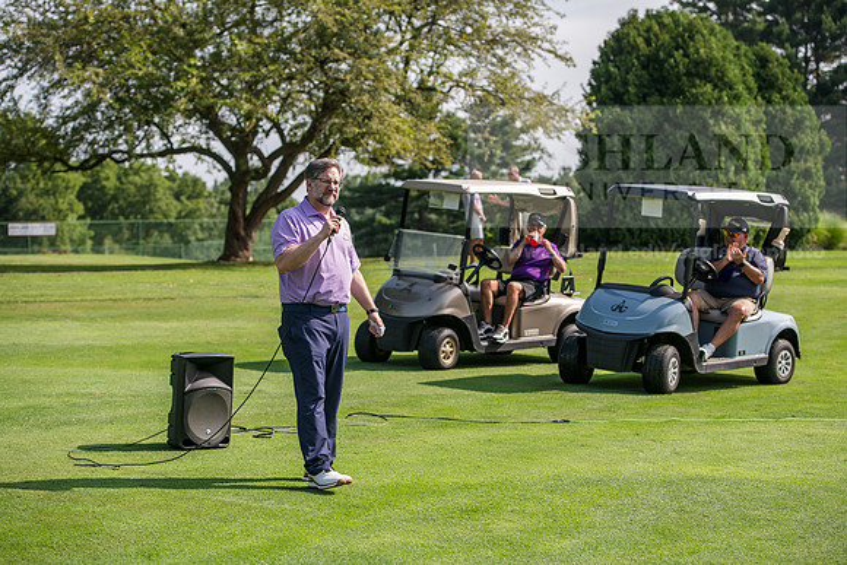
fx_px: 1836
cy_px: 282
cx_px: 424
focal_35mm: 78
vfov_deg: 17.5
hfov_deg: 26.0
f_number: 4
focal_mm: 78
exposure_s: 1/500
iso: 80
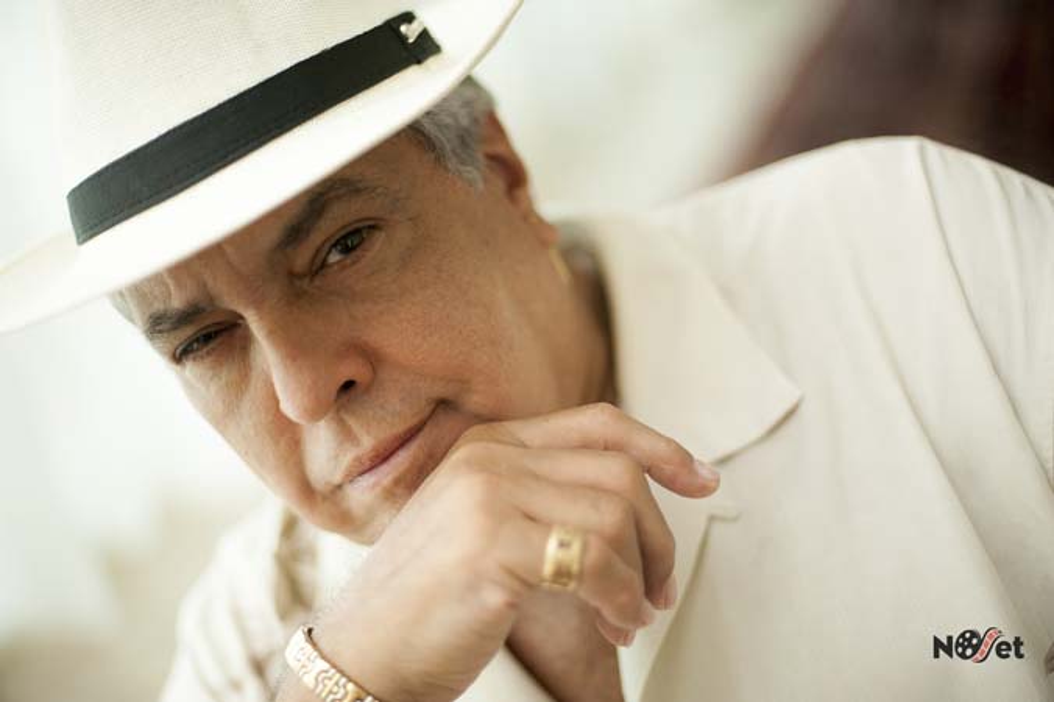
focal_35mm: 50
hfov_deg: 39.6
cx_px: 527
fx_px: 1463
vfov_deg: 27.0
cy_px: 351
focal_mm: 50
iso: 400
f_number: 1.4
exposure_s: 1/80
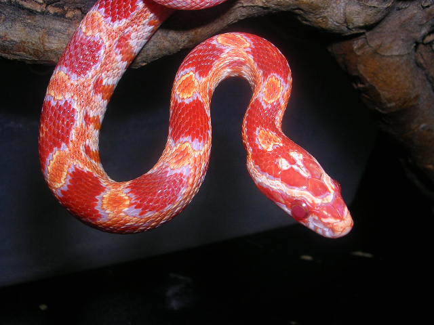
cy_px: 162
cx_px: 217
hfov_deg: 49.0
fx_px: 476
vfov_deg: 37.7
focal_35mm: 38
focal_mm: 5.8
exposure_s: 1/60.1
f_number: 5.6
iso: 50
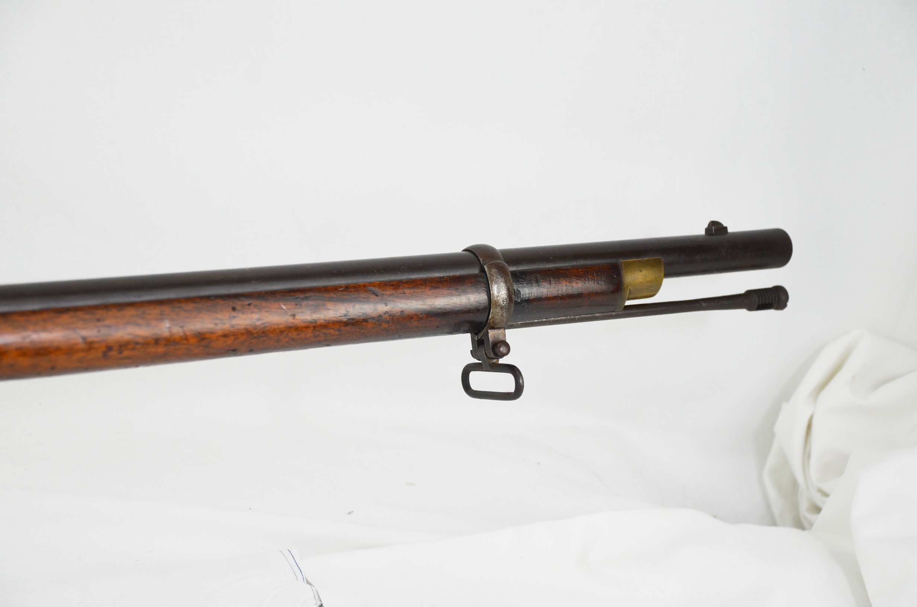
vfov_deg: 14.6
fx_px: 2364
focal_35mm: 93
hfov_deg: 22.0
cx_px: 458
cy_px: 304
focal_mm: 62
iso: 400
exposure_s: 1/320
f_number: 5
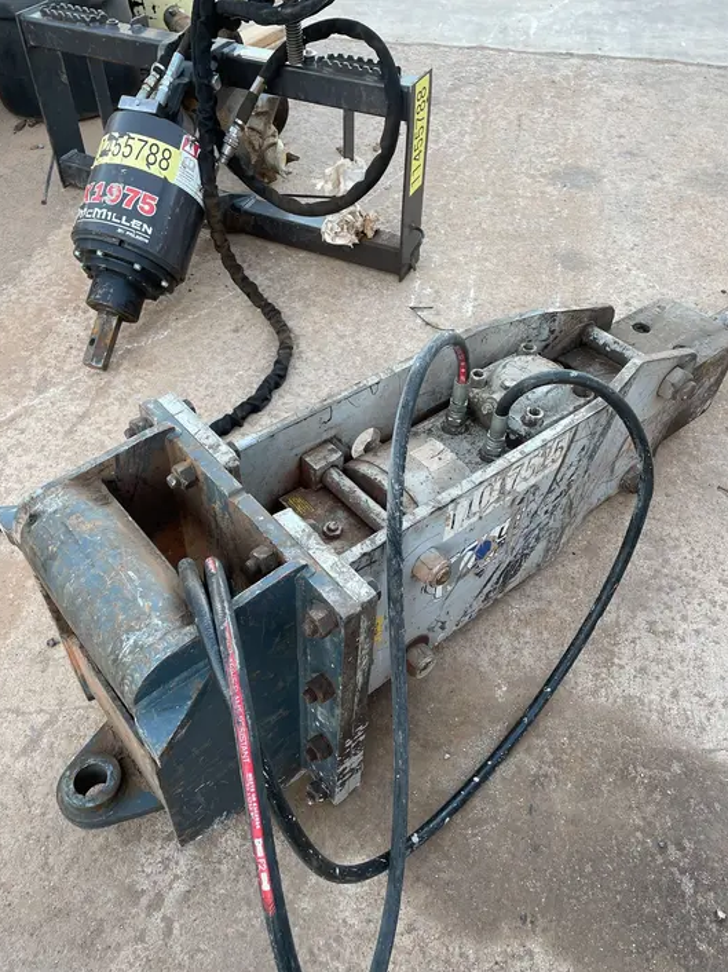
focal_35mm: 27
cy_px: 503
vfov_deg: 65.3
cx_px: 359
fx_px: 758
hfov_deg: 51.3
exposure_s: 1/121
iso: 80
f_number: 1.6
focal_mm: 4.2
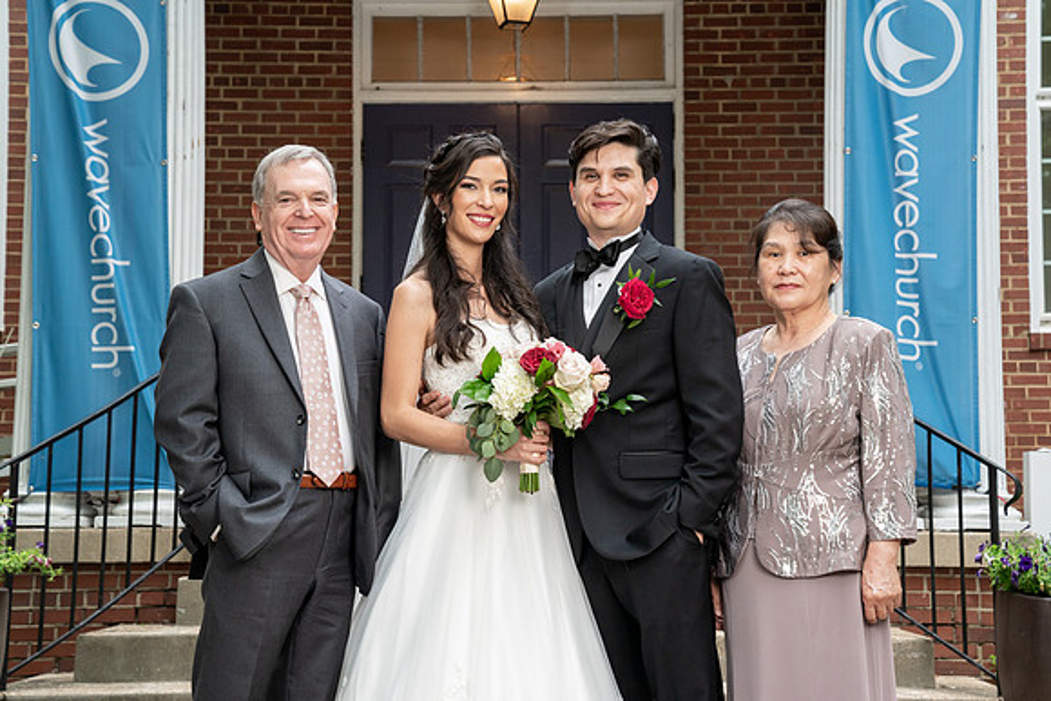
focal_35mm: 57
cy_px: 350
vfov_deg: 23.7
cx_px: 526
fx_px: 1675
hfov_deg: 34.8
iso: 1250
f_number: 5.6
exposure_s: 1/250
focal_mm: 57
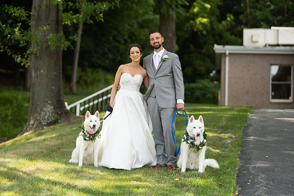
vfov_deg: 11.9
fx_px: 939
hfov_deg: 17.8
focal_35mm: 115
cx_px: 147
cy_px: 98
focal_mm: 115
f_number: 2.8
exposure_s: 1/500
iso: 125
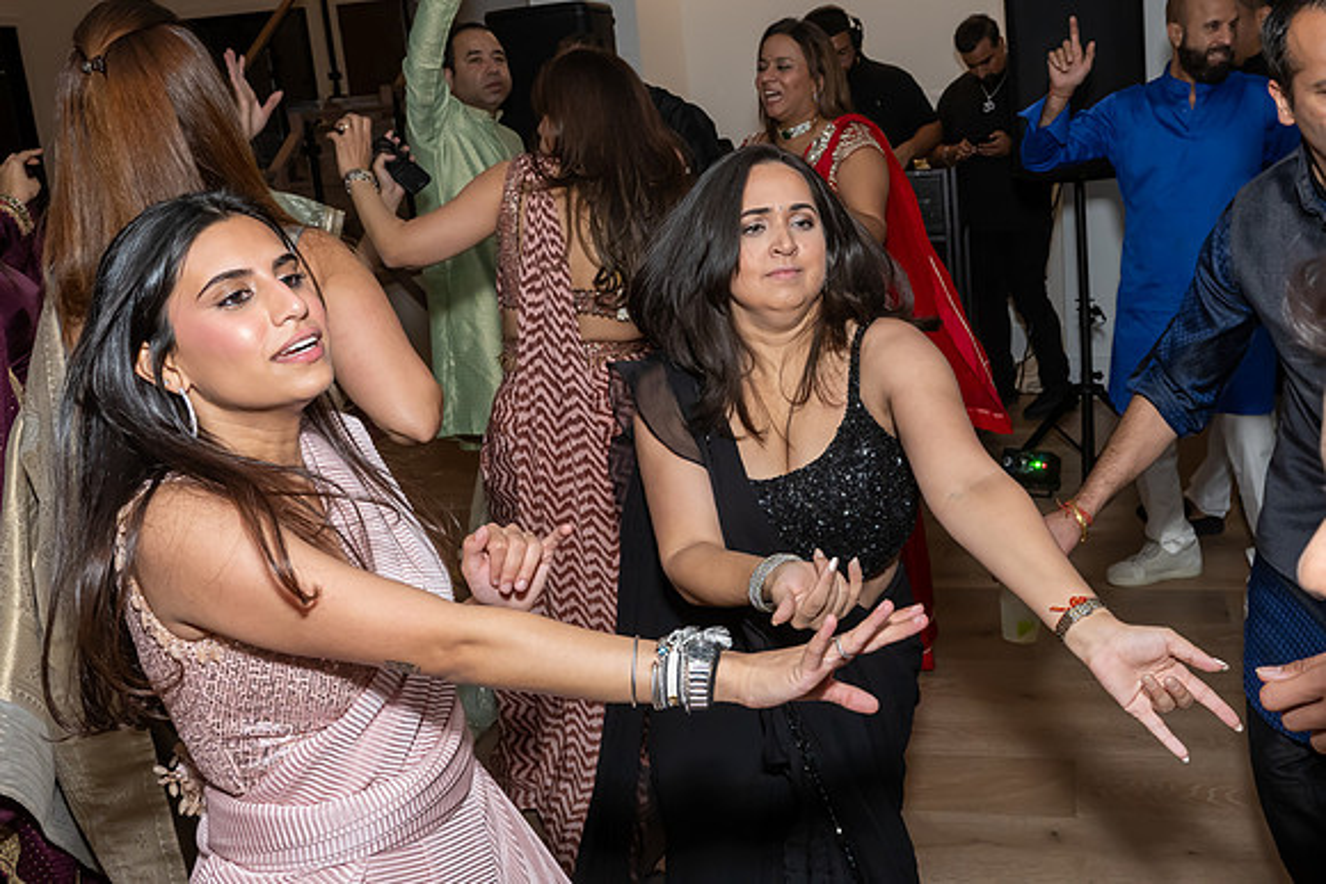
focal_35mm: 35
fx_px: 1301
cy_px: 364
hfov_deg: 53.7
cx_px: 780
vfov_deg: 37.5
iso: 1000
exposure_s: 1/250
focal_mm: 20
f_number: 7.1
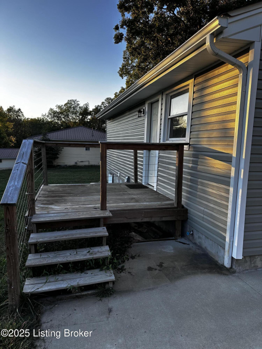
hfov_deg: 56.8
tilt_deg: -4.8
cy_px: 174
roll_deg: -4.2
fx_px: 242
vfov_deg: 71.6
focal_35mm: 24
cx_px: 131
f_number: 1.78
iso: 80
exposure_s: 1/980
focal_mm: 6.86
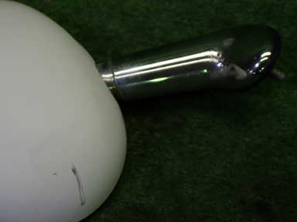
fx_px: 480
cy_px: 115
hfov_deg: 33.6
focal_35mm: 56
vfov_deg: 26.1
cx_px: 72
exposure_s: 1/160
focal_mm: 6.37
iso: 160
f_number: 2.5
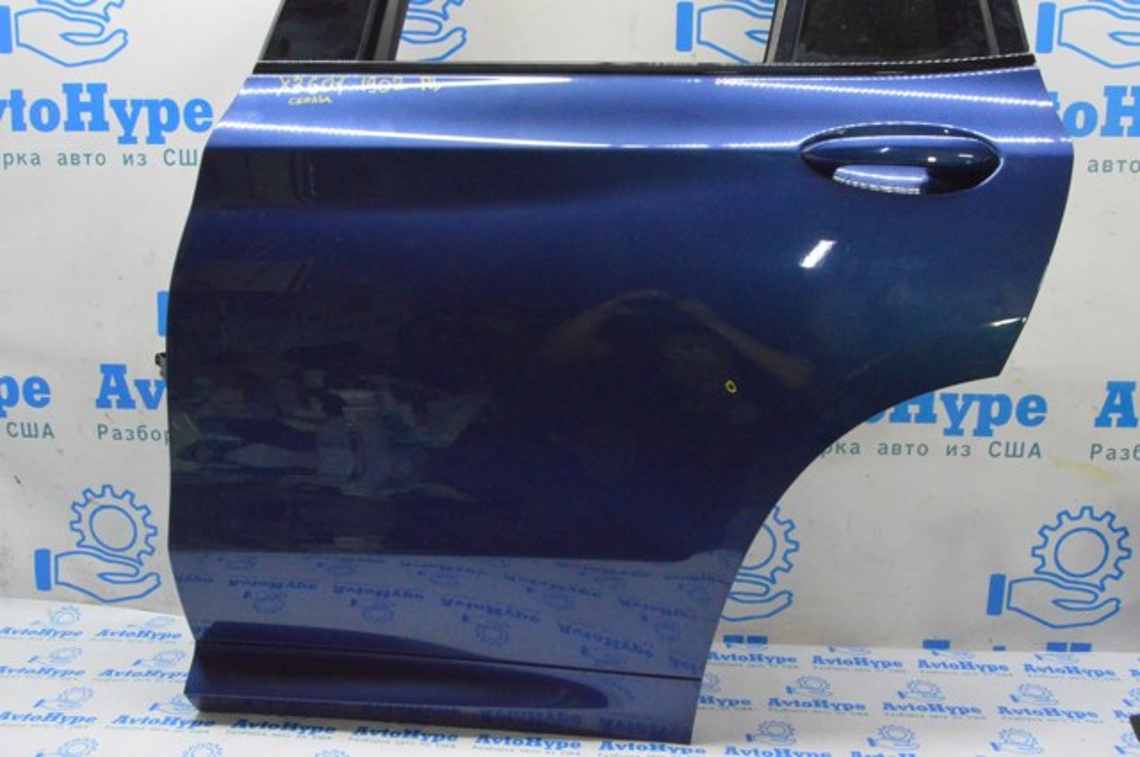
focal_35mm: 30
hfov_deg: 62.0
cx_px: 570
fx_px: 949
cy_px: 378
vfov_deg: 43.5
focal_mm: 20
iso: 6400
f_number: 20
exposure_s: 1/15
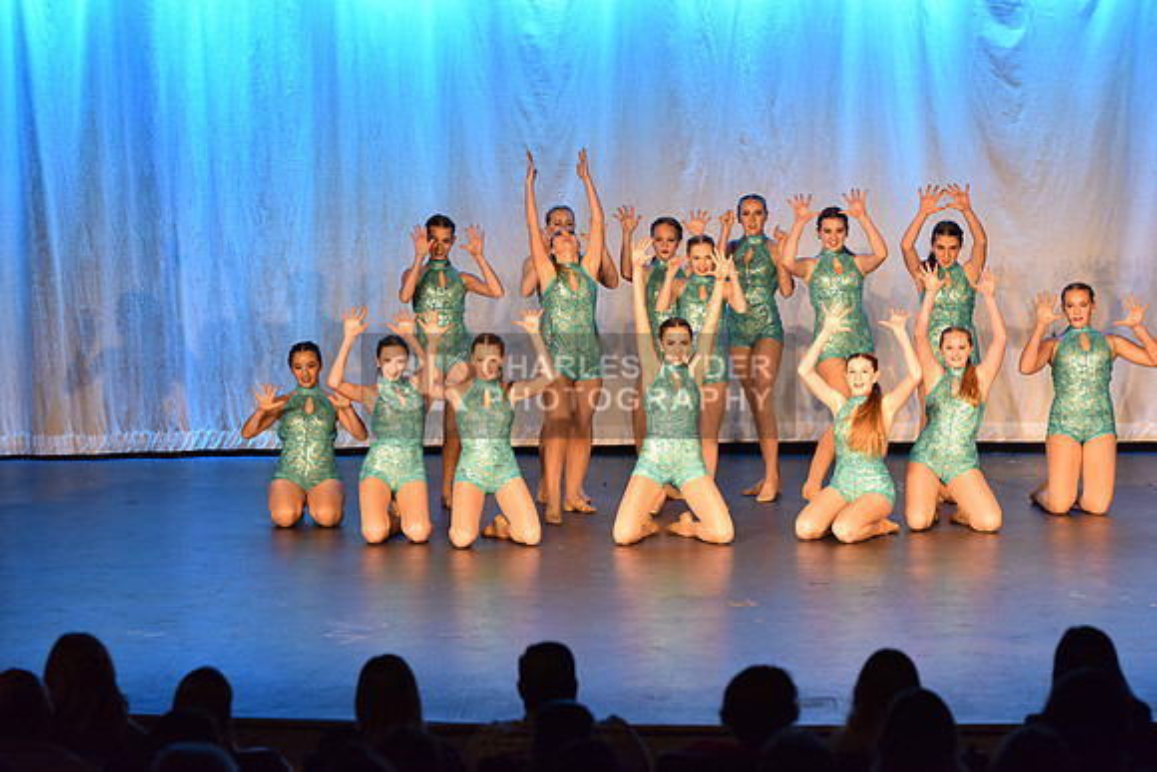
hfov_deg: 16.8
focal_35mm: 122
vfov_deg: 11.2
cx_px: 578
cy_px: 386
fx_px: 3922
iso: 2000
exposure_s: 1/250
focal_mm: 122
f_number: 3.5
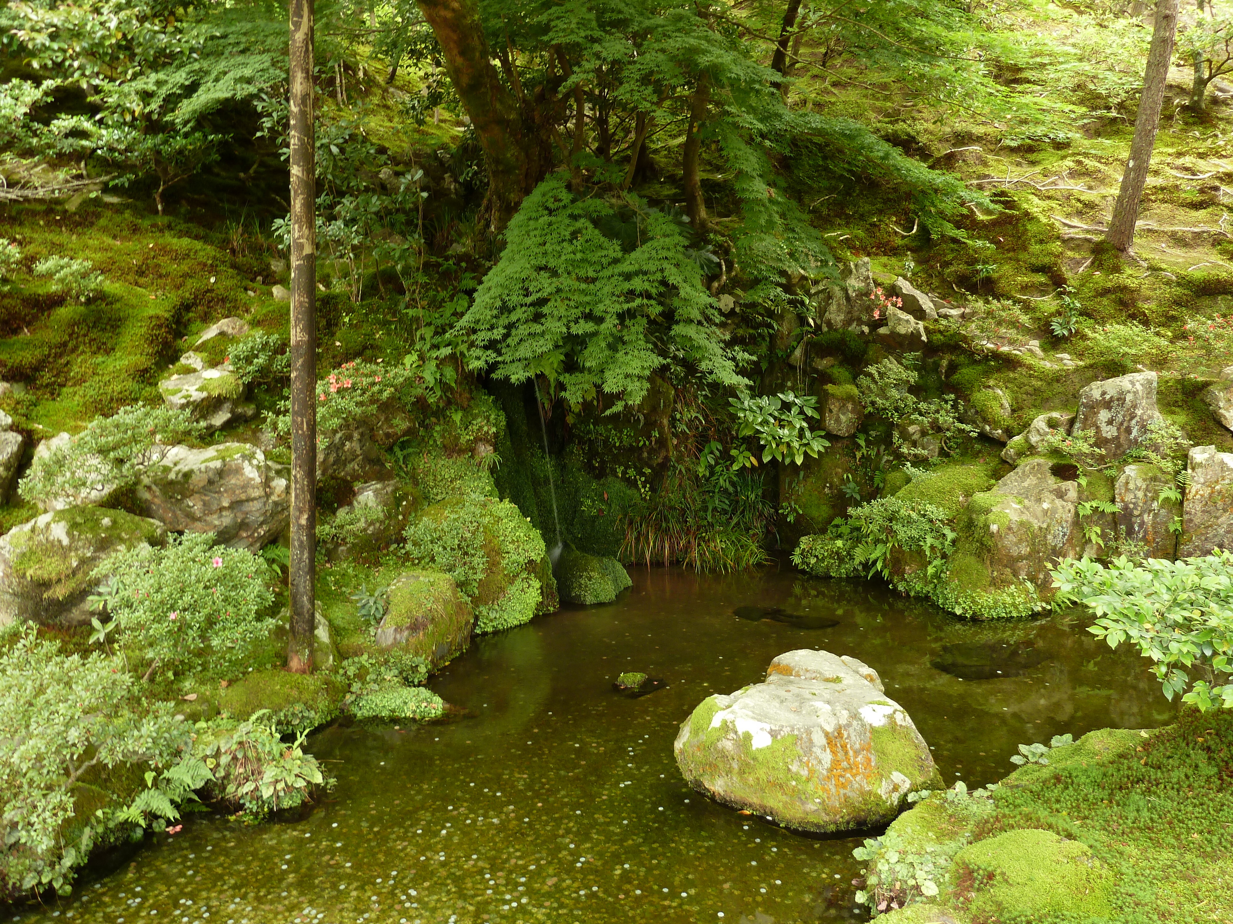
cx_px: 616
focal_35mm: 25
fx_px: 890
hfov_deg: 69.4
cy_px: 462
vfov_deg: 54.9
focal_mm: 4.1
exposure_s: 1/8
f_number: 3.3
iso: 80
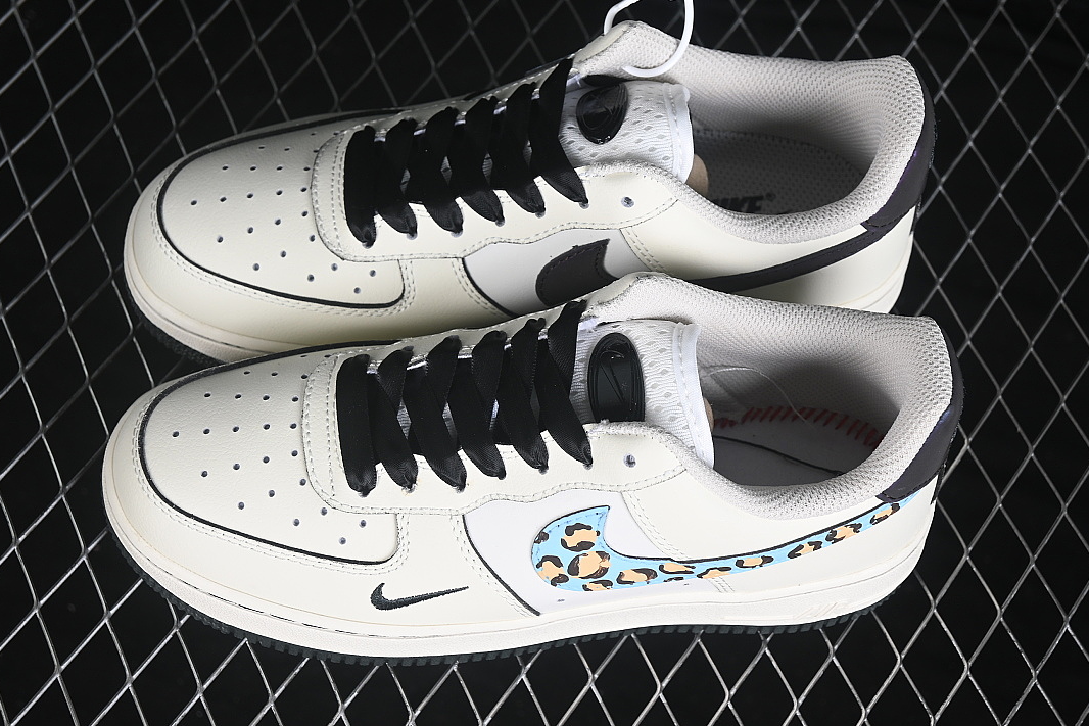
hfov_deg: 26.6
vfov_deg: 18.0
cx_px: 544
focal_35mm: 76
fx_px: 2299
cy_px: 359
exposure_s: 1/80
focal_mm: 50
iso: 160
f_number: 7.1
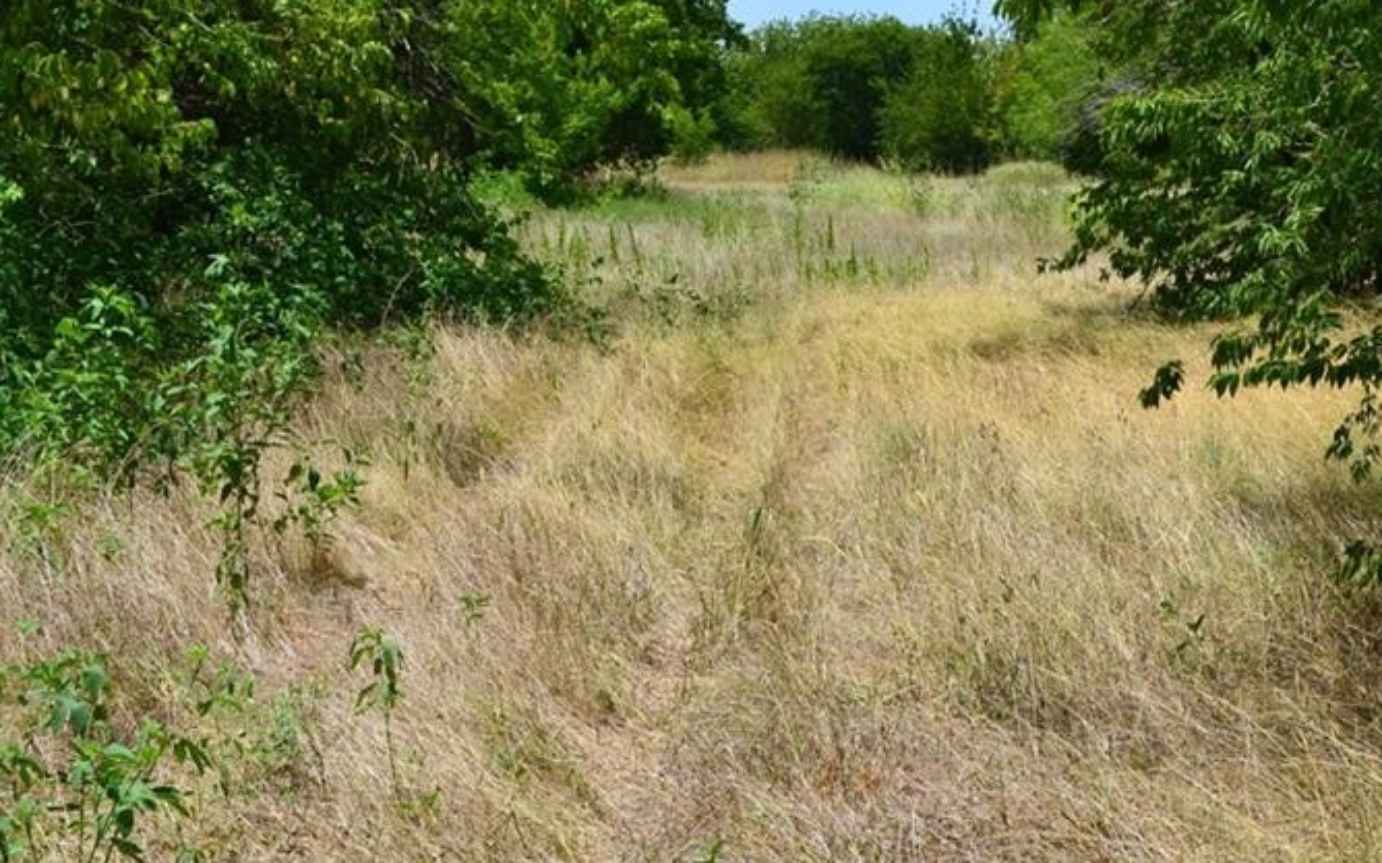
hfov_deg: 27.4
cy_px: 284
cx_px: 848
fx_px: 2824
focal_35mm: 75
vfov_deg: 17.3
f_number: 11
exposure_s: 1/500
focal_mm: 32
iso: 400
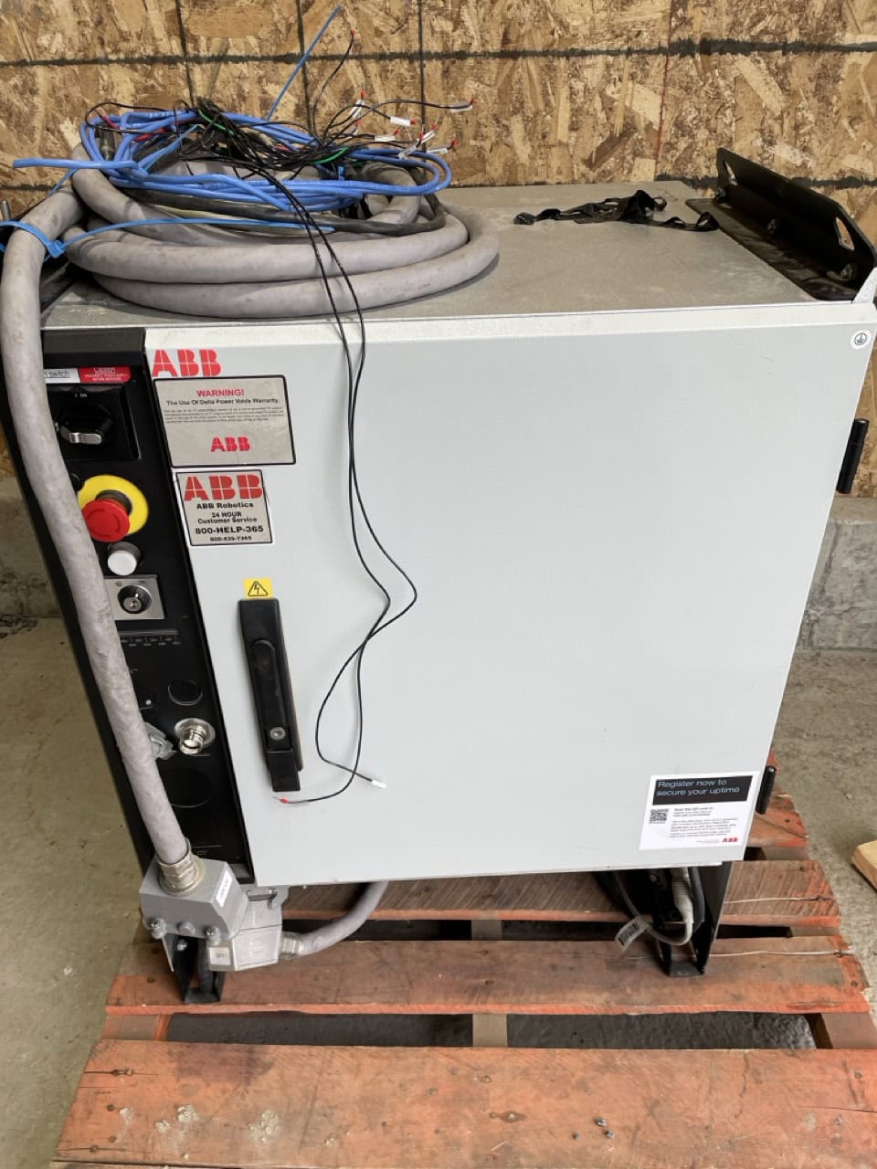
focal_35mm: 26
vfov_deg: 67.3
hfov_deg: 53.1
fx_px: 878
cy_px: 584
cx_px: 438
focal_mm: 4.2
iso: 40
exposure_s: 1/120
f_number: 1.6
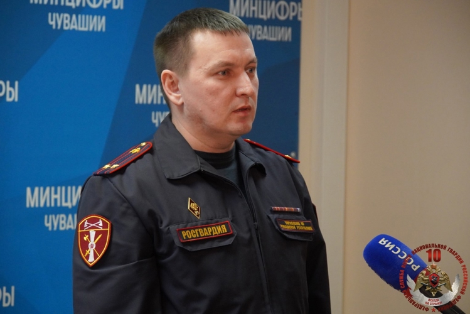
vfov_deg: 11.0
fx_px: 1626
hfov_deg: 16.4
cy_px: 157
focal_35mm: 124
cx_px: 235
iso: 3200
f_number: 5.6
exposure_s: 1/160
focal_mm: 83
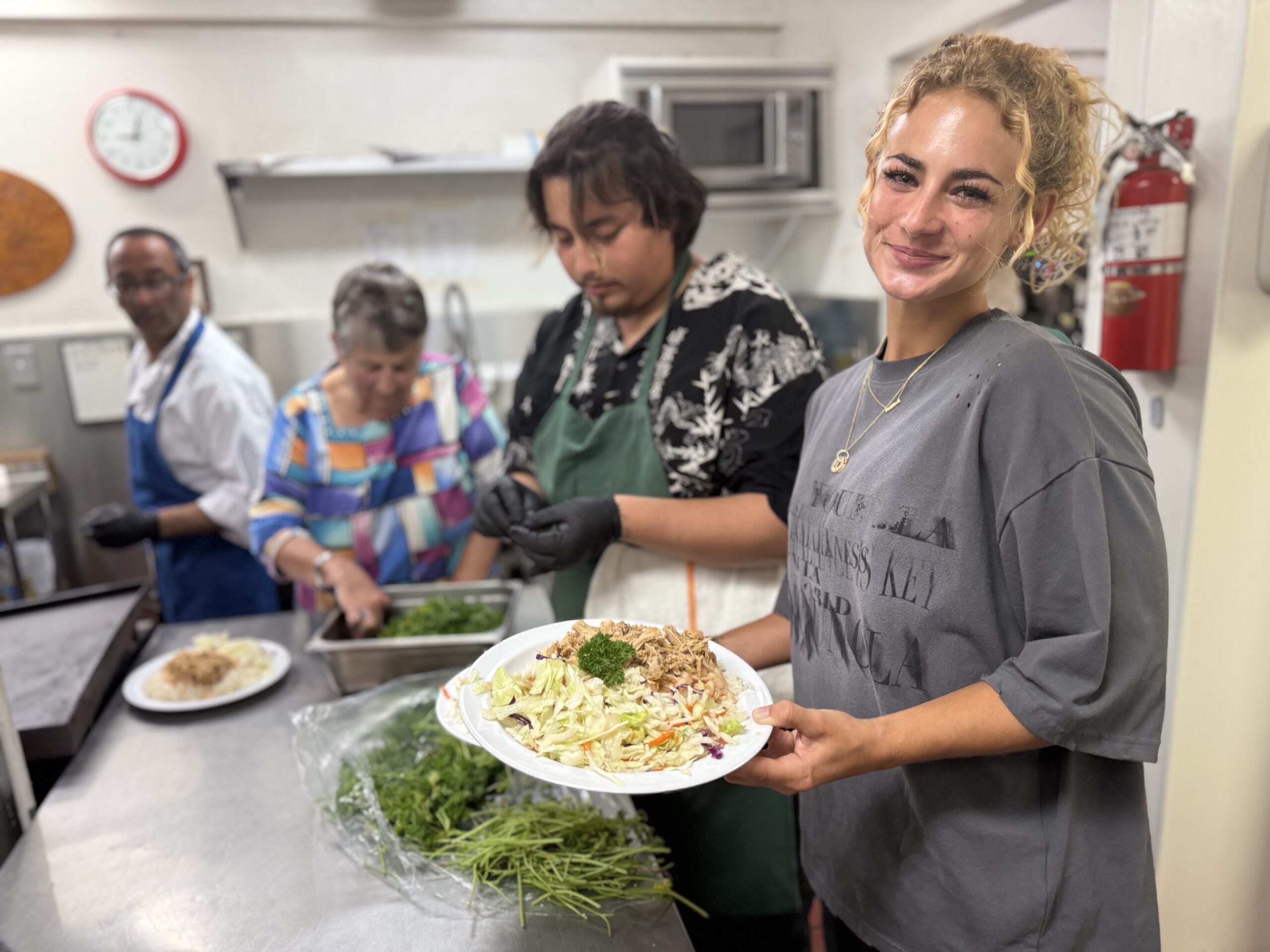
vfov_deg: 56.8
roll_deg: +3.3
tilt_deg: -15.1
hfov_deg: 71.6
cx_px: 635
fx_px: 881
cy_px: 476
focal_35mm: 24
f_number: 1.78
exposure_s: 1/77
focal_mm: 6.76
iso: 160
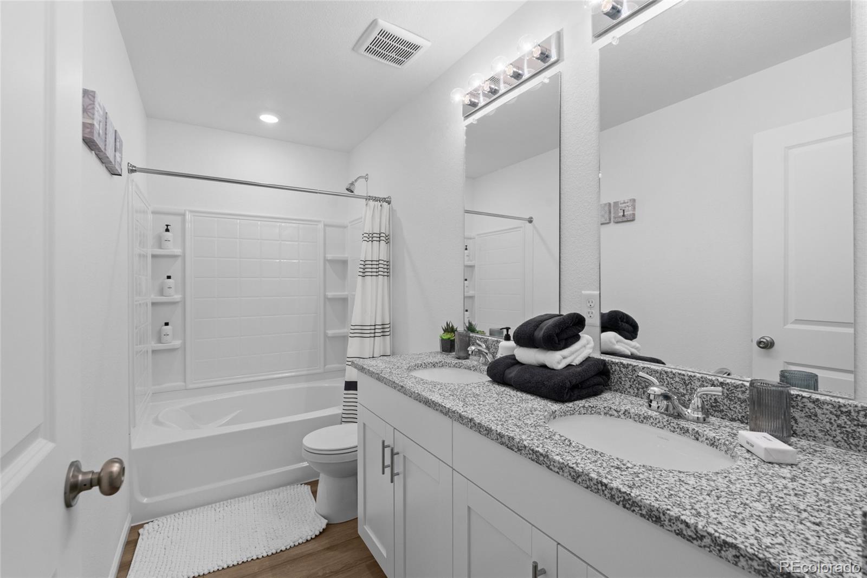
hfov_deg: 96.7
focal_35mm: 16
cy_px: 289
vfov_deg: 73.7
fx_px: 385
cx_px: 434
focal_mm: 16
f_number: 8
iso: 1250
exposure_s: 1/8
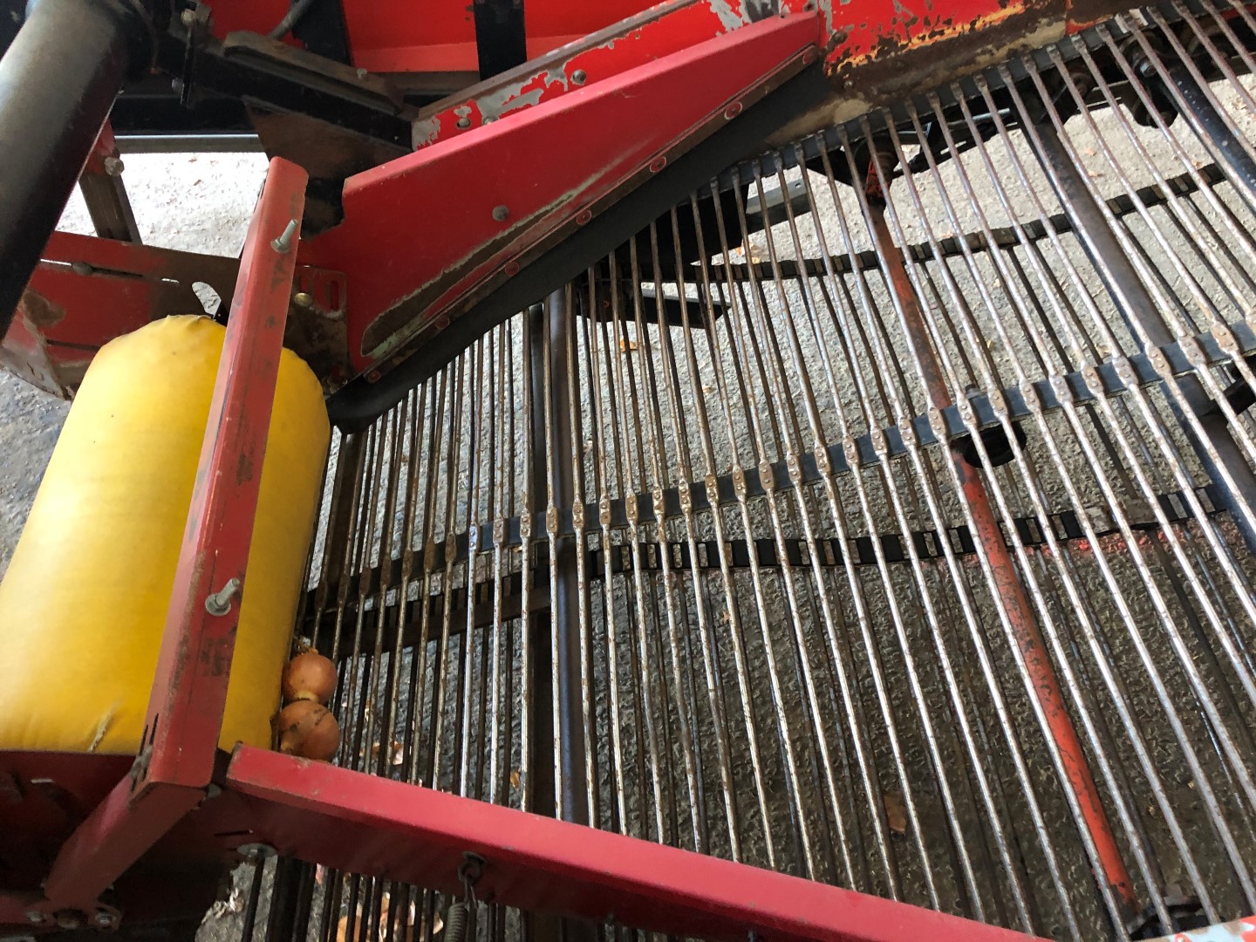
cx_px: 628
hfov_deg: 63.4
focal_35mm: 28
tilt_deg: -45.1
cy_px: 471
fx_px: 1016
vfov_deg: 49.7
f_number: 1.8
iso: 80
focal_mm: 4
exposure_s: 1/8
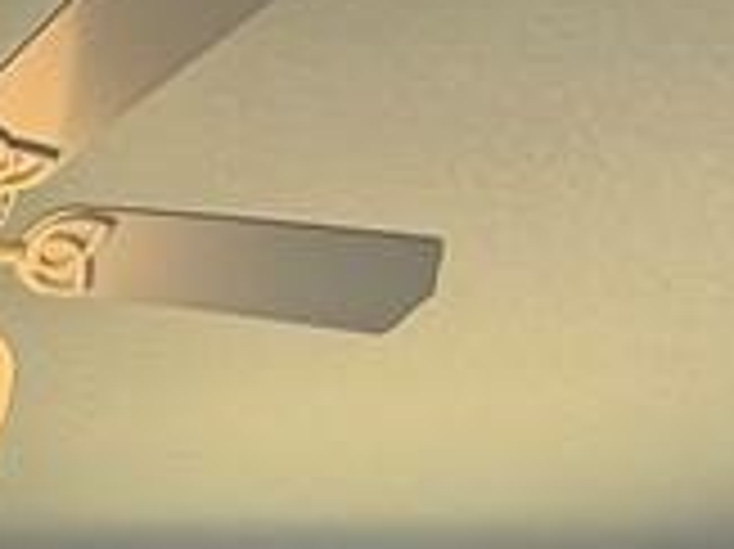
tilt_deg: -7.8
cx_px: -374
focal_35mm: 88
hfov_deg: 19.4
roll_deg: +1.4
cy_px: 1557
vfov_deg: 11.5
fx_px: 1865
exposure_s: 1/121
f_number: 2.2
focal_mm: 2.22
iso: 160
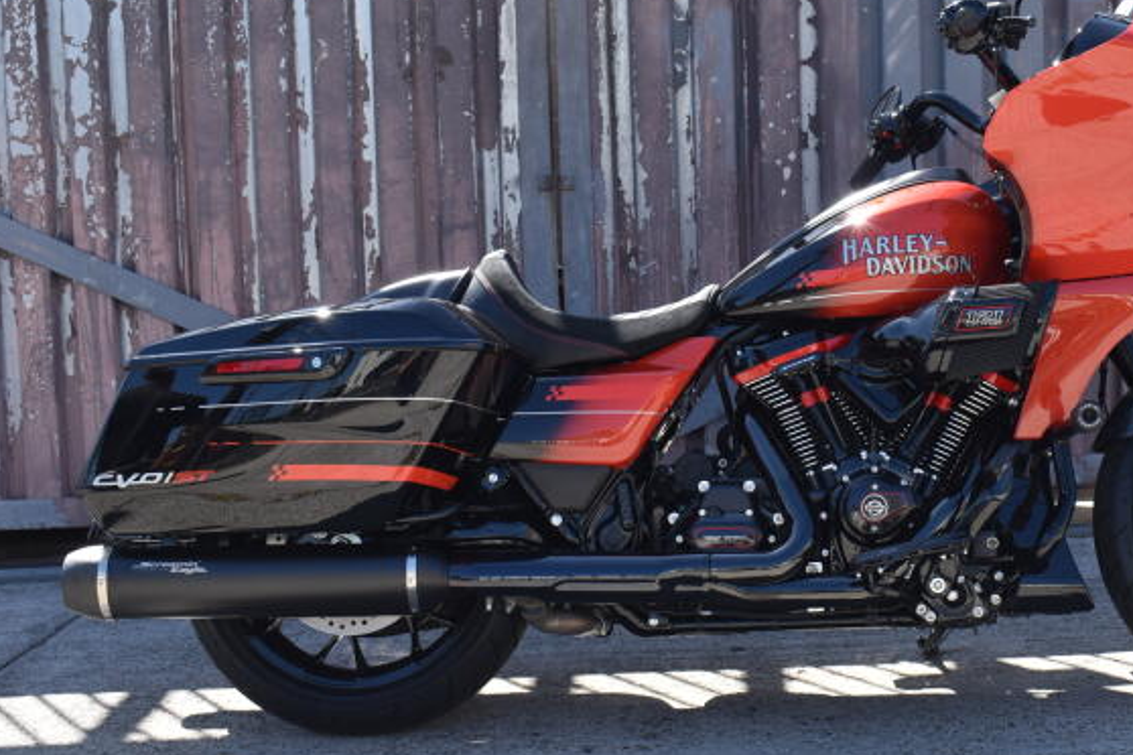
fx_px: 2100
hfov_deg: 30.0
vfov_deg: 20.4
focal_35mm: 67
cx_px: 770
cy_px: 365
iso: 180
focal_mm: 31
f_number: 8
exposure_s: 1/250
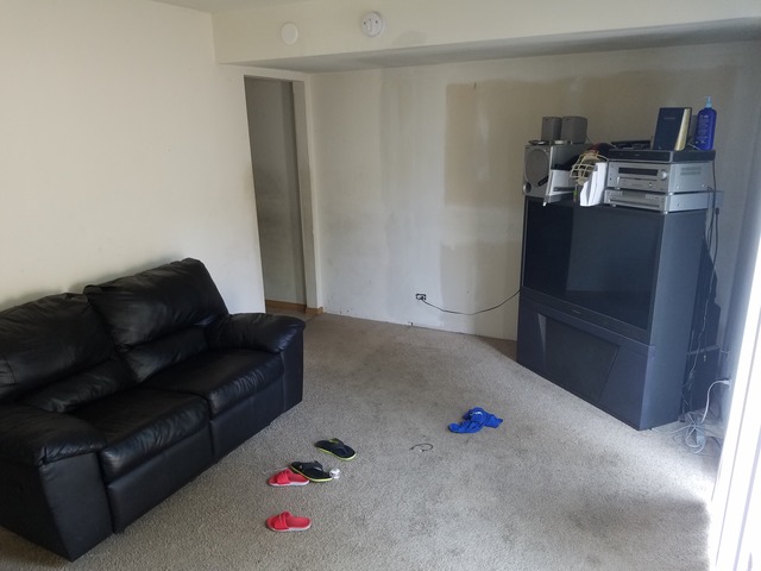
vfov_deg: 53.1
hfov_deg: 67.3
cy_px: 286
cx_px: 380
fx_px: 572
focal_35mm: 26
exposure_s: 1/24
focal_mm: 4.2
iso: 125
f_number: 1.7
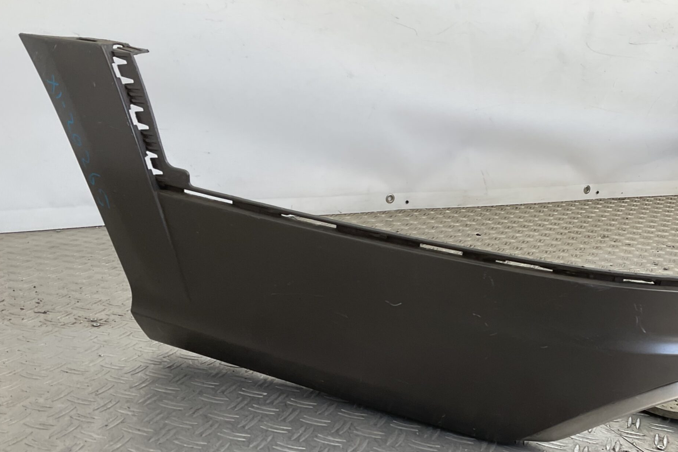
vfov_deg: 31.6
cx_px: 439
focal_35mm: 42
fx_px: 791
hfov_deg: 45.8
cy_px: 305
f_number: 1.8
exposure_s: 1/128
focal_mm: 3
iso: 16
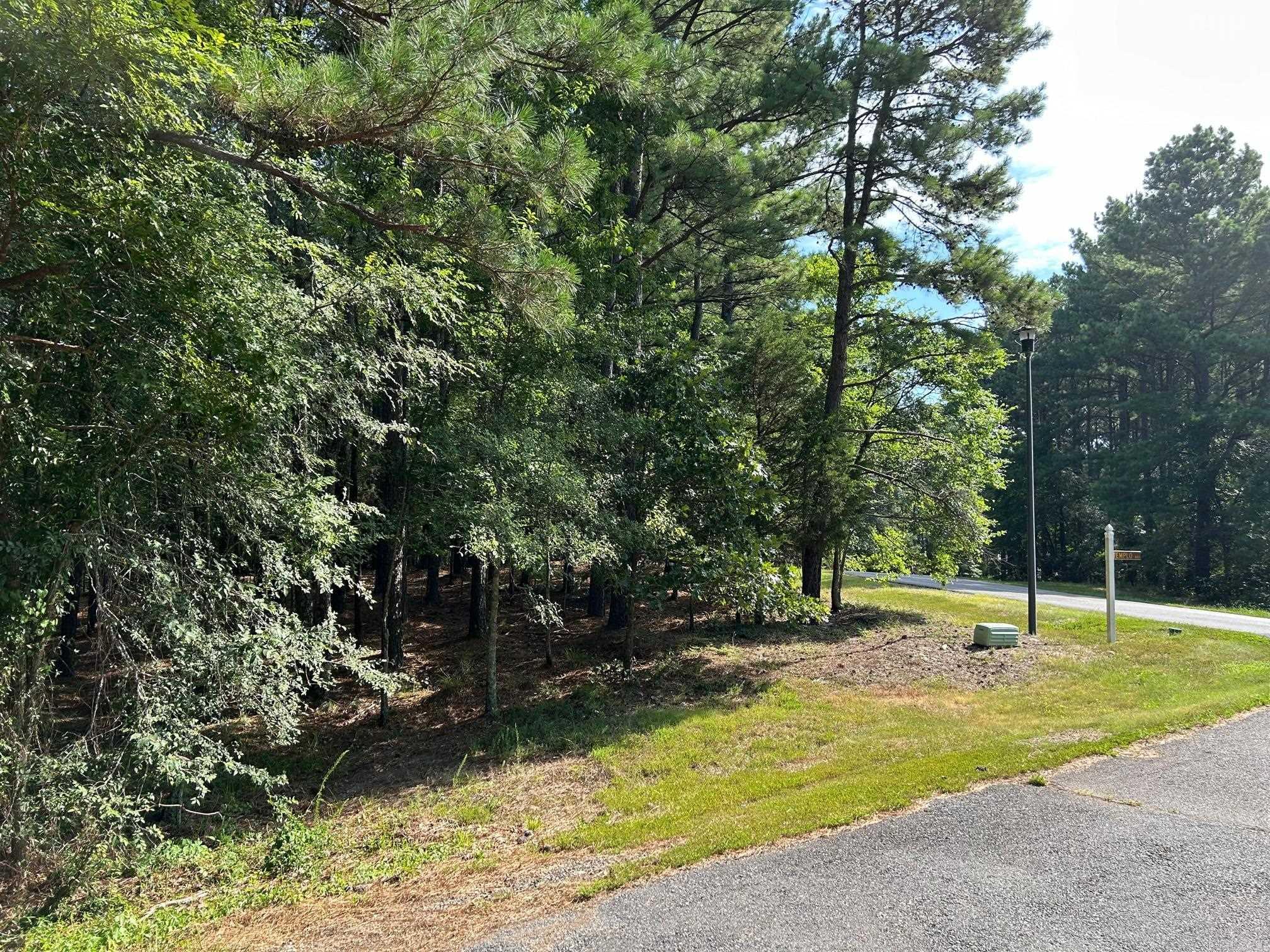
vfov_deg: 53.1
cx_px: 635
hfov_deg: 67.3
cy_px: 476
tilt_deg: +4.5
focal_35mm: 26
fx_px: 954
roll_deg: -0.8
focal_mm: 5.7
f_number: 1.5
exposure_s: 1/1100
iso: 50
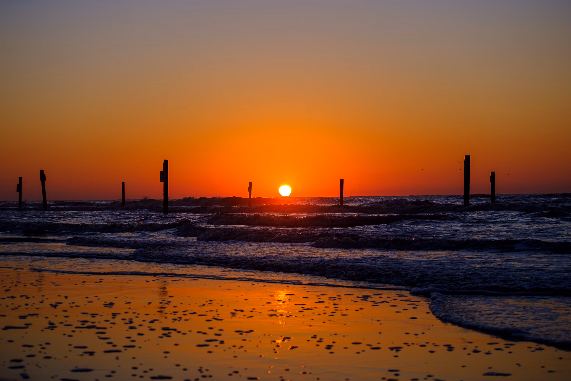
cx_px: 286
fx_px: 1189
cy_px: 190
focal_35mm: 75
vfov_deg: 18.2
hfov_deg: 27.0
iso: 80
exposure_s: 1/250
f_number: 5.6
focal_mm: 50
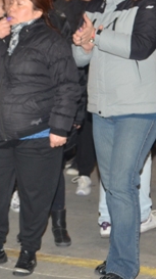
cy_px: 127
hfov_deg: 8.4
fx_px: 1051
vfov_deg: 15.1
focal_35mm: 143
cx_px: 1
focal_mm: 31
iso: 800
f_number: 4
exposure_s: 1/60
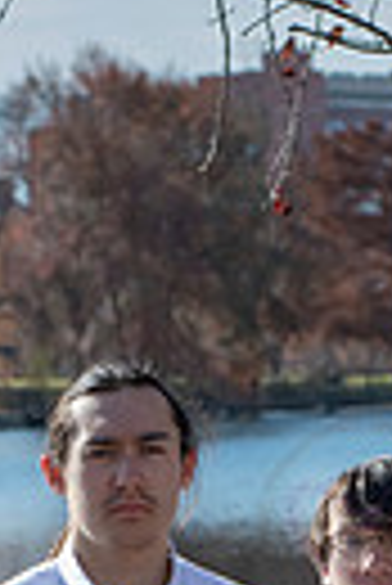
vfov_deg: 7.3
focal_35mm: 277
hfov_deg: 5.0
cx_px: 374
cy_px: 940
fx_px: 4512
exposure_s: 1/800
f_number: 7.1
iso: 400
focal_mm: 80
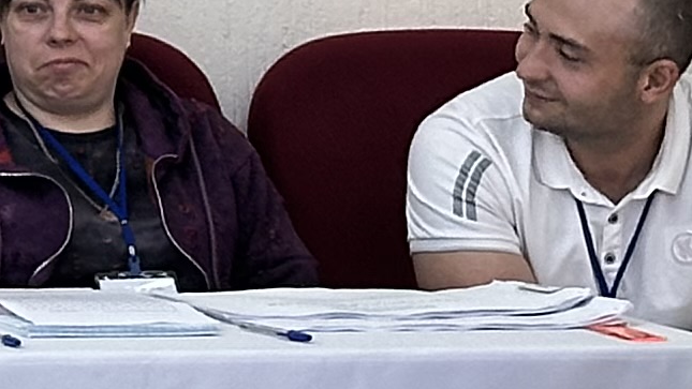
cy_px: -371
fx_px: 6001
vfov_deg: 3.7
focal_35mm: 327
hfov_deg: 6.1
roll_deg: +0.5
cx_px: -1306
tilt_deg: -0.2
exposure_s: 1/100
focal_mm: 6.86
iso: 50
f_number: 1.78
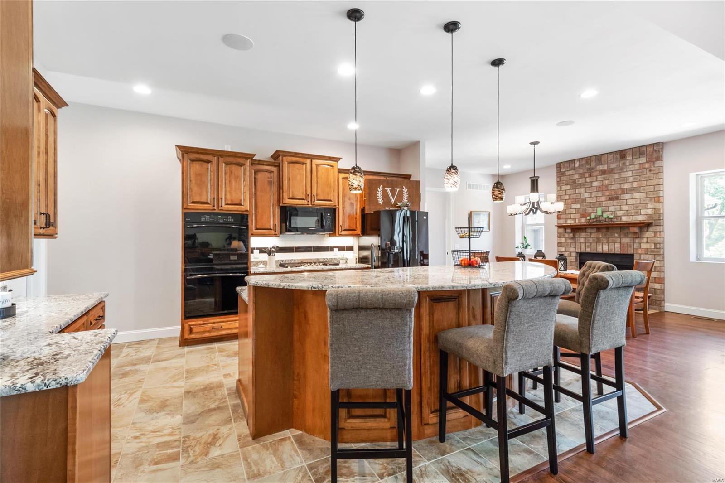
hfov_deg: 96.7
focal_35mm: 16
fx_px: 322
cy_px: 242
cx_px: 362
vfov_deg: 73.7
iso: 400
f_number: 6.3
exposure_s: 1/8
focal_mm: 8
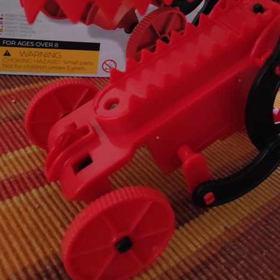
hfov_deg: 46.7
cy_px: 27
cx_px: 180
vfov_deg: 43.1
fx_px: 320
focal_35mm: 35
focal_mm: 3.94
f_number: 1.9
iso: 497
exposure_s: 1/50
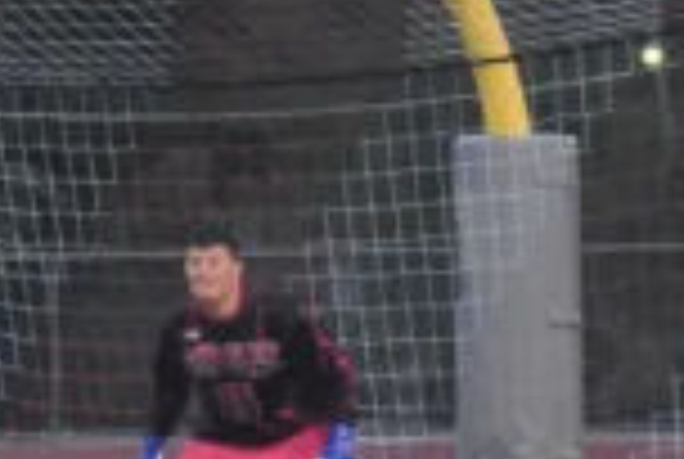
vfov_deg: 2.1
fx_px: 12660
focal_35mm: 665
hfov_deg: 3.1
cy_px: 248
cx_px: 45
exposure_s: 1/1250
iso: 12800
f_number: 5
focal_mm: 150
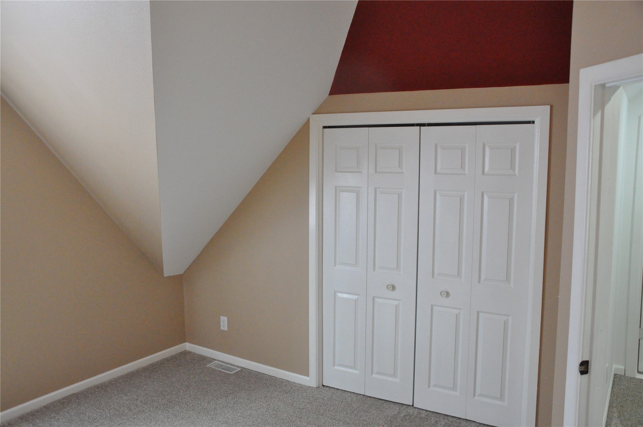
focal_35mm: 32
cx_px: 322
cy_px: 214
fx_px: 562
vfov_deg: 41.6
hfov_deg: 59.6
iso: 3200
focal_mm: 21
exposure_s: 1/125
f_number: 5.6
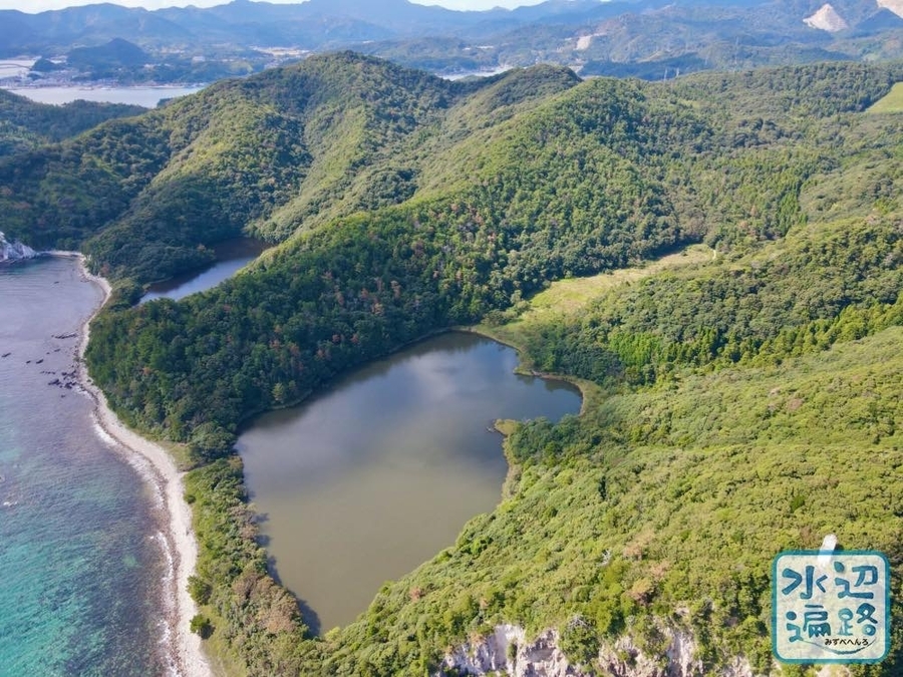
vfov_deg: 56.8
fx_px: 626
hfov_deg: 71.6
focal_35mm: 24
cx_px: 452
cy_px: 338
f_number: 2.8
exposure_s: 1/320
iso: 100
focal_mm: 4.5
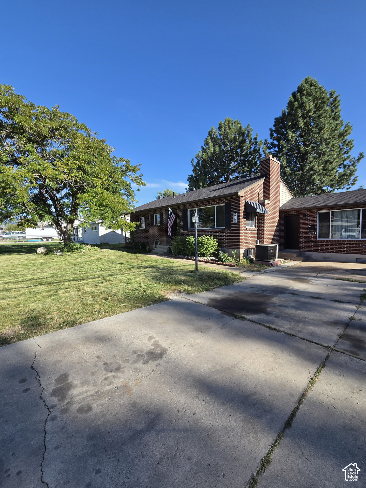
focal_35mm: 13
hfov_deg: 89.9
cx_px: 183
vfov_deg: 106.2
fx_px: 183
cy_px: 244
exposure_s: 1/1700
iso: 100
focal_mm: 2.2
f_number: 2.2
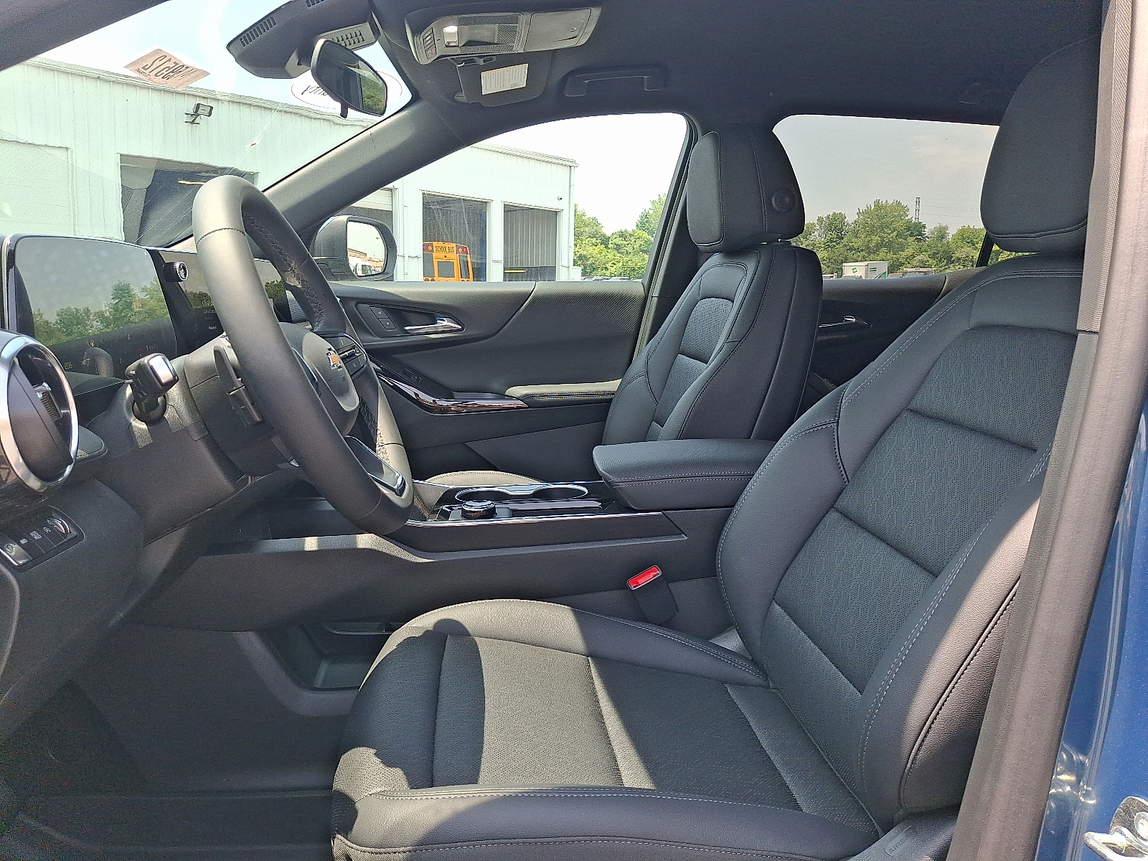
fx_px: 829
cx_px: 574
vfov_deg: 54.9
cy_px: 430
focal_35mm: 25
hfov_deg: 69.4
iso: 30
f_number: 1.8
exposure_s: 1/476
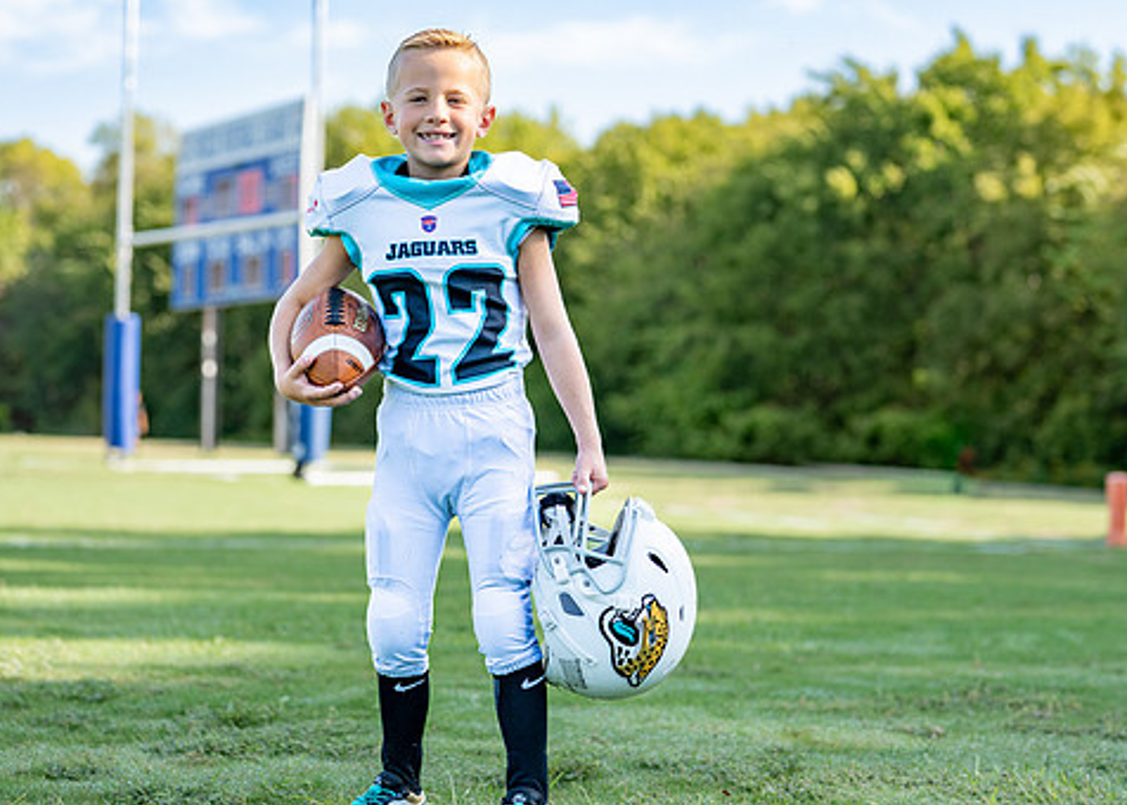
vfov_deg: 18.3
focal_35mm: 78
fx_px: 2497
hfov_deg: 25.4
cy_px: 376
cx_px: 475
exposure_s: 1/1250
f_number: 2
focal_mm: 50
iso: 100
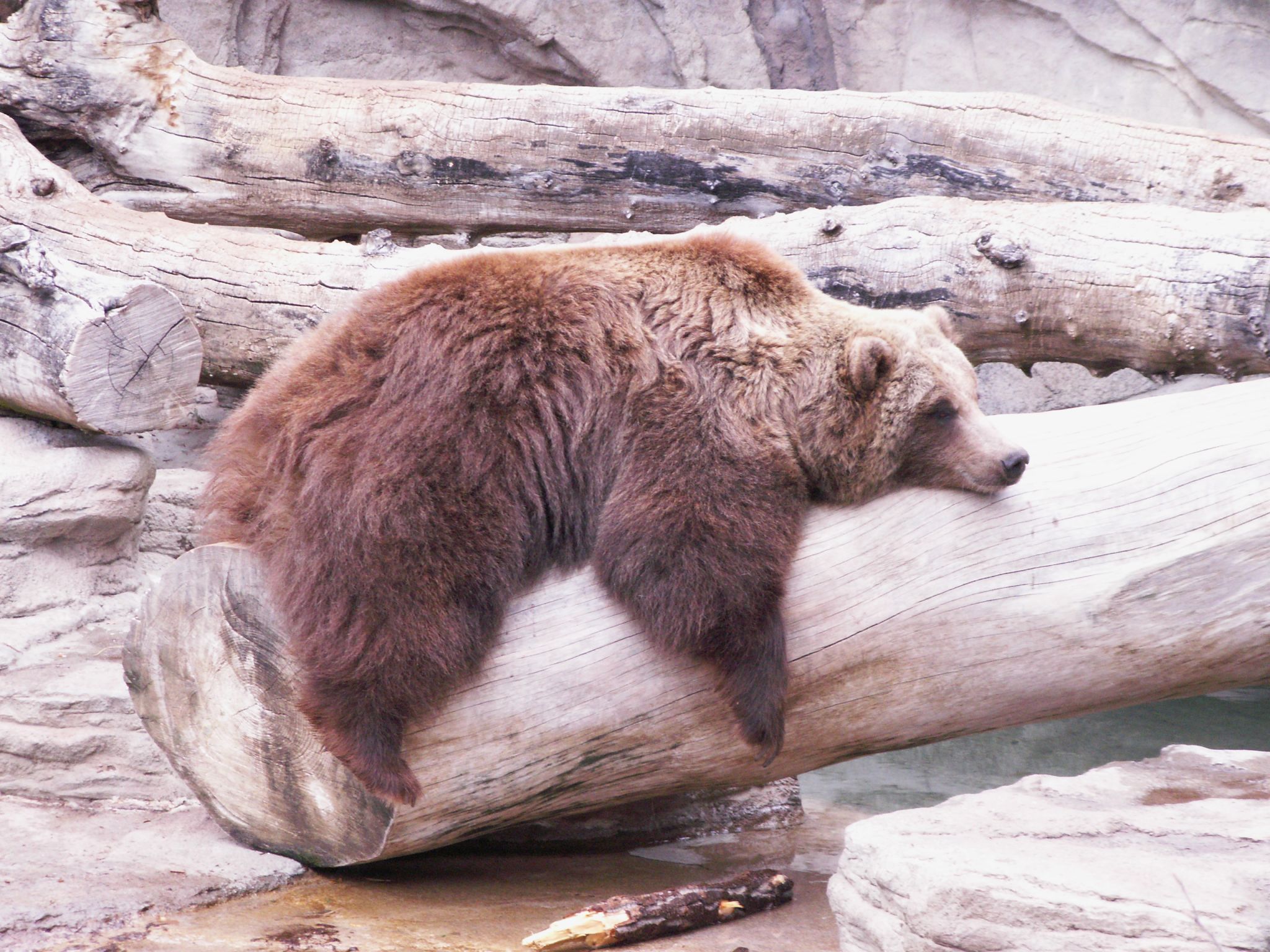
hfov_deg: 14.3
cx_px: 635
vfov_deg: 10.7
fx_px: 5063
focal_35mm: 138
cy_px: 476
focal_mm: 22.64
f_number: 4
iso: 160
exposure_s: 1/20
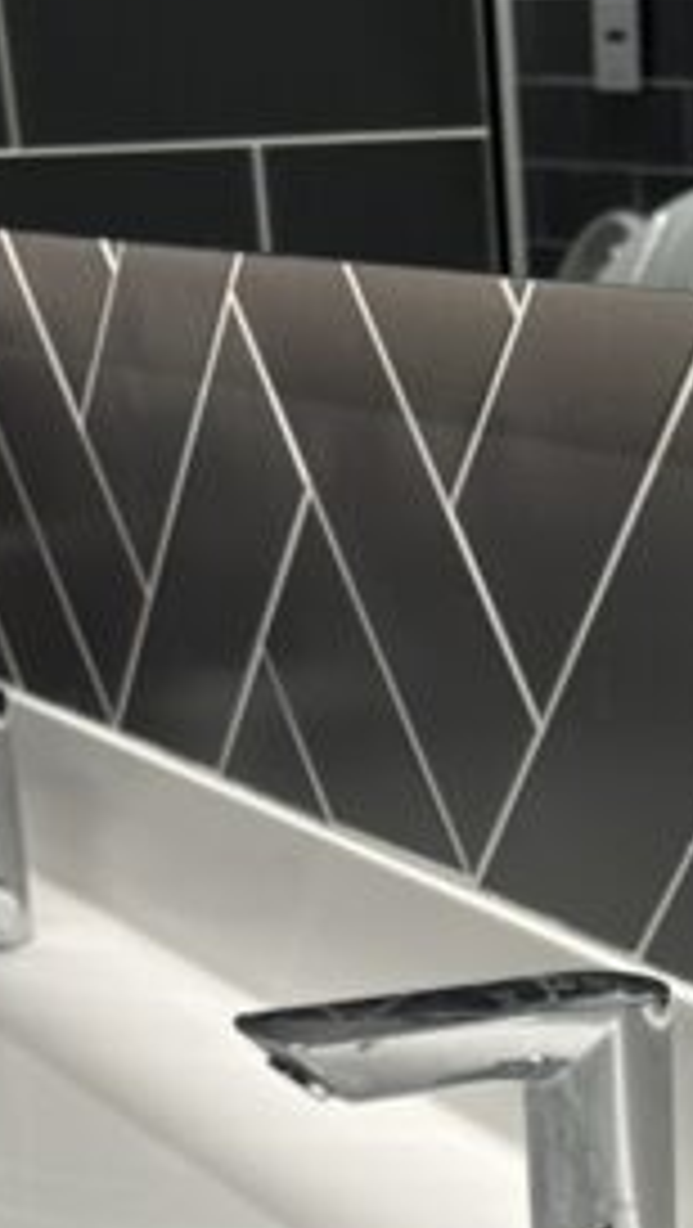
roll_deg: +0.1
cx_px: 868
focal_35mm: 98
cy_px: 1799
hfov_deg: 12.1
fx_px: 3195
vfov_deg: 19.3
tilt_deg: -28.5
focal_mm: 6.86
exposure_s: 1/139
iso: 64
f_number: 1.78
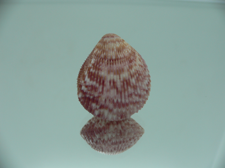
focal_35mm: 35
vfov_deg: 40.7
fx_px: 227
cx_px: 112
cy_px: 84
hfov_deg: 52.6
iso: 80
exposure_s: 1/60
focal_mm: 4.6
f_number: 2.8
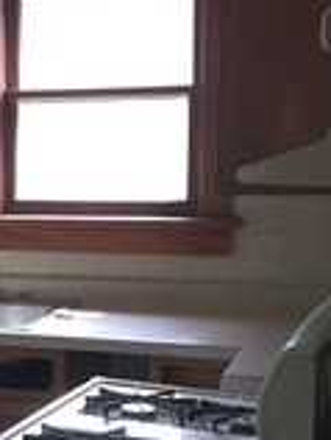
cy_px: 306
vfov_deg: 22.1
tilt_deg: -8.3
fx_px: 1119
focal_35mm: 88
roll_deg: -0.3
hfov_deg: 16.1
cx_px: -81
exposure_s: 1/30
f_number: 2.2
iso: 32
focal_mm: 4.15
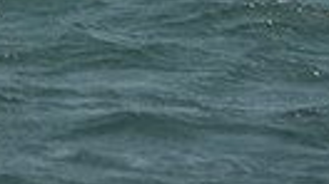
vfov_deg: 1.7
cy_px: -455
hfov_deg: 3.0
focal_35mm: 716
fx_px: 6241
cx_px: -111
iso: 250
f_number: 5.6
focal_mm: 155
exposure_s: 1/640
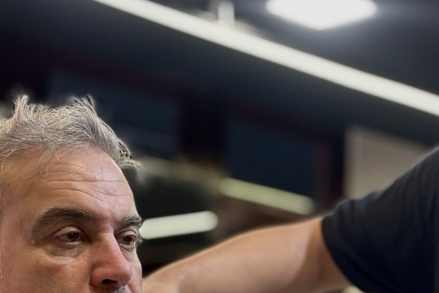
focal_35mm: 115
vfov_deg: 11.8
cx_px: 313
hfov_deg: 17.7
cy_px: 282
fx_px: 1403
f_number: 1.78
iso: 200
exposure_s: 1/60
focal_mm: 6.86
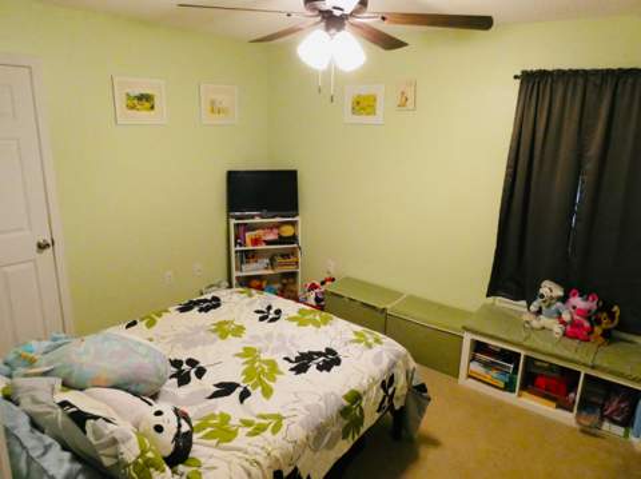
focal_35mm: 24
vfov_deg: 56.7
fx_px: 444
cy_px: 240
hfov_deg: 71.7
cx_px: 320
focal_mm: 4.3
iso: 800
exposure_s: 1/60
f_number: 3.3
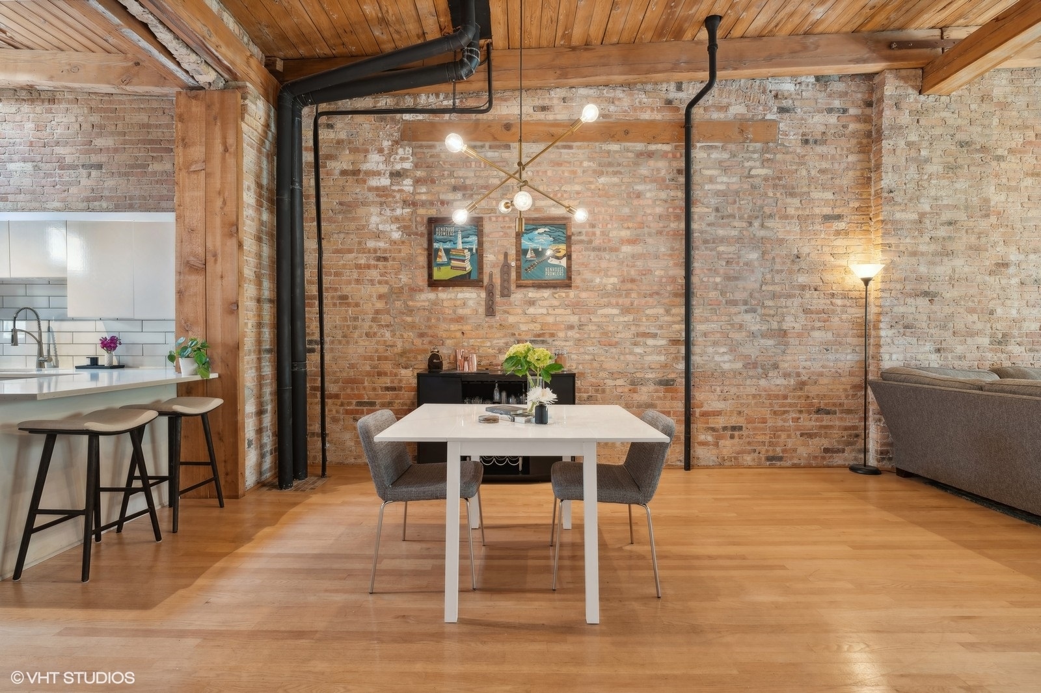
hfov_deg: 96.7
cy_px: 346
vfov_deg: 73.7
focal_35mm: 16
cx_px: 520
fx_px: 463
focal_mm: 16
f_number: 8
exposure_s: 1/5
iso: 320
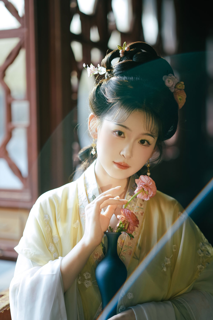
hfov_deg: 16.1
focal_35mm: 85
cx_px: 106
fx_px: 754
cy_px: 160
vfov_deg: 23.9
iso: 125
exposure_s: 1/400
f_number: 1.6
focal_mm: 85
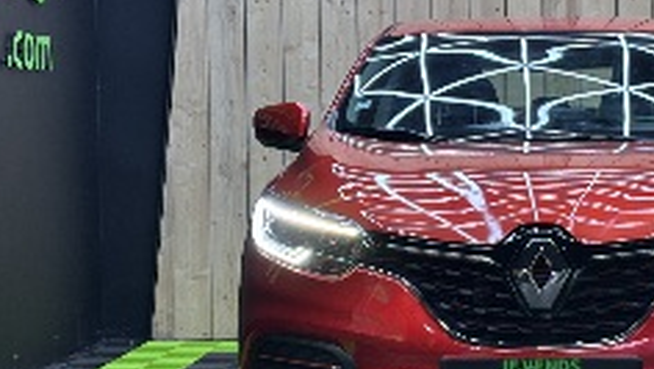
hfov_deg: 21.0
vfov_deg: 12.1
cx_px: 554
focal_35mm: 100
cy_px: 197
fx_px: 1735
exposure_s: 1/100
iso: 50
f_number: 1.6
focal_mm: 5.96
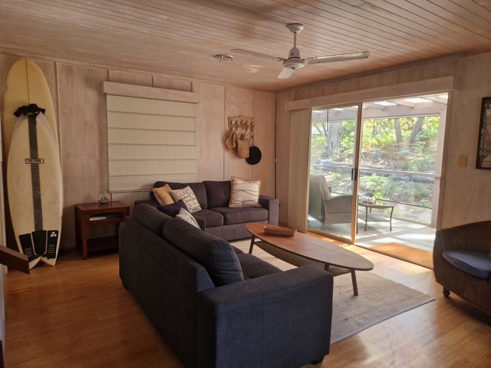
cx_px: 246
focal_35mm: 23
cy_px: 184
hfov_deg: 73.9
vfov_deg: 58.9
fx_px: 326
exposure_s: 1/100
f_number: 1.8
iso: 250
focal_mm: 5.4
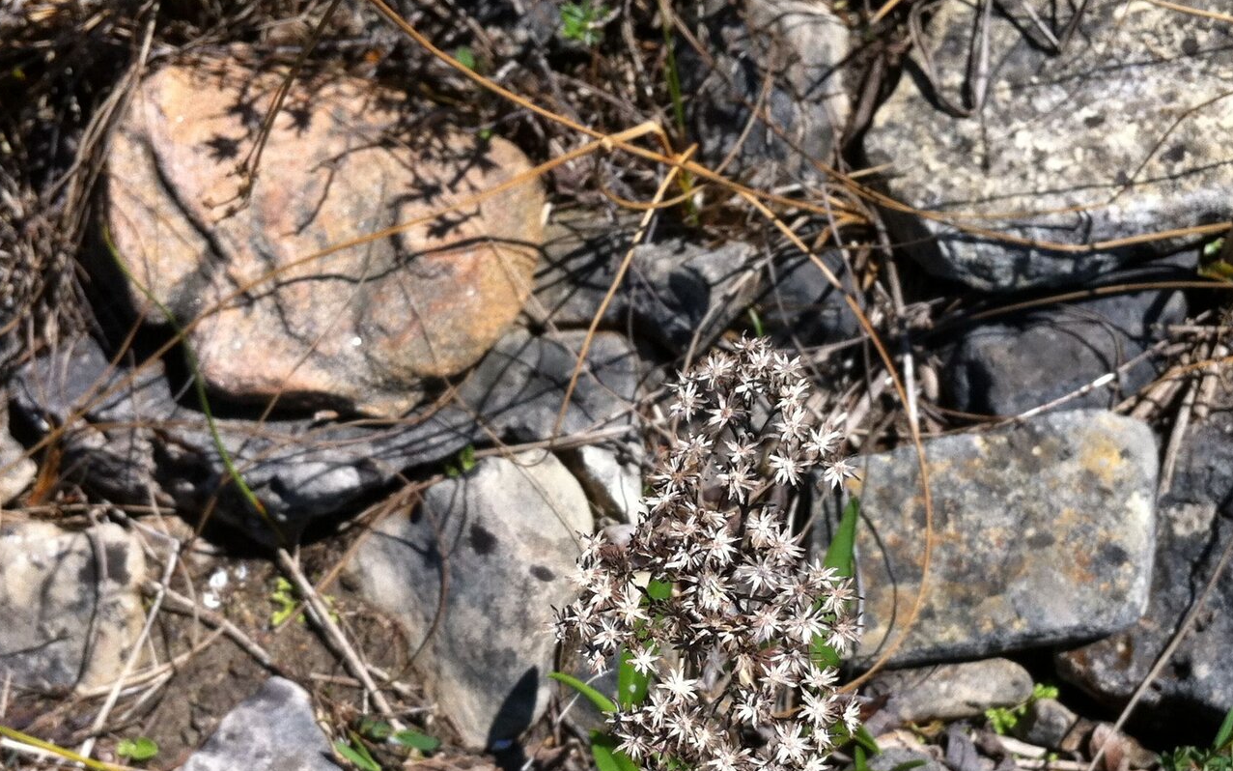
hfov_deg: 35.1
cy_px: 592
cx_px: 689
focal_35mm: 58
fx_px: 1949
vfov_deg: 22.1
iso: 80
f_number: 2.8
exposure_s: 1/973
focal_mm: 3.85
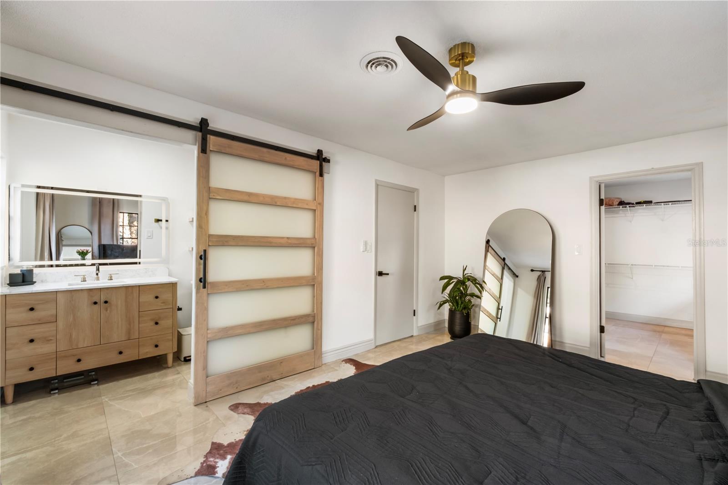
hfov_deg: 100.4
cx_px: 364
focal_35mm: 15
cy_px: 242
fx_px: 303
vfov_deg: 77.3
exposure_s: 1/10
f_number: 13
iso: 320
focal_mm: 10
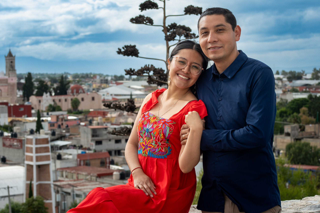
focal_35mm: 95
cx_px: 153
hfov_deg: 21.5
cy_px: 120
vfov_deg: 14.5
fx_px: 841
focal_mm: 75
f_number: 9
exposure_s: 1/500
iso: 400
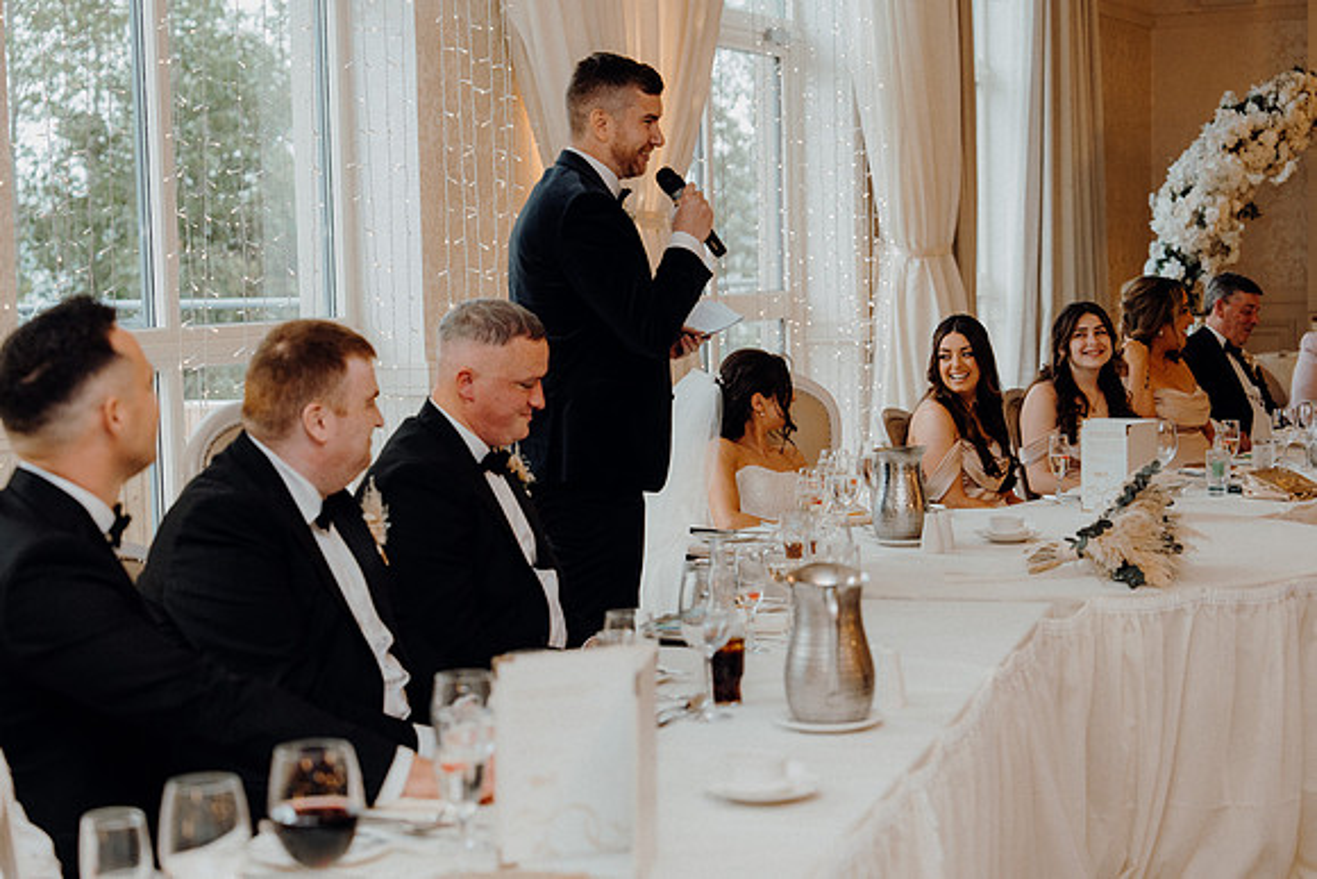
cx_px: 658
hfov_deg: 31.4
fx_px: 2342
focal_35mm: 64
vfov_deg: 21.3
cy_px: 440
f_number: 3.5
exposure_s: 1/160
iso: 1250
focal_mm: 64
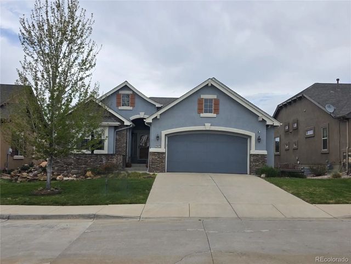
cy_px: 132
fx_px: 314
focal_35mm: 31
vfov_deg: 45.4
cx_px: 176
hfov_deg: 58.4
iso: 80
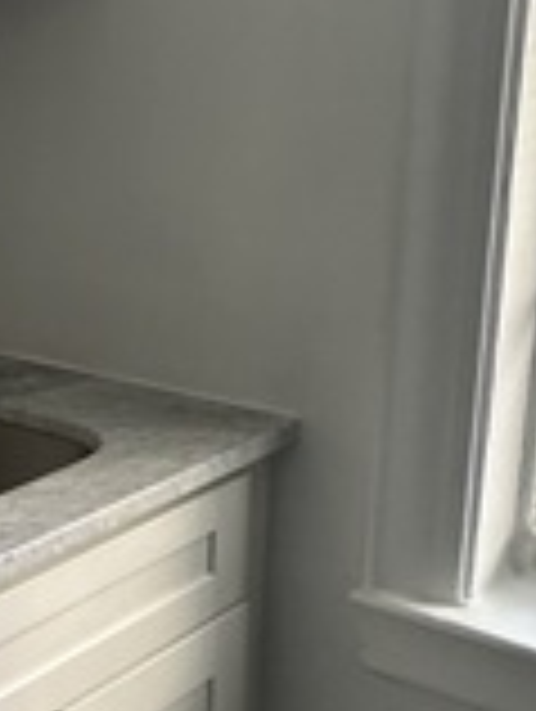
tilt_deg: -15.7
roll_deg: +3.9
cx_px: -158
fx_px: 1215
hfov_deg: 22.3
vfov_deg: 32.6
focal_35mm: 59
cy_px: 380
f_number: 2.2
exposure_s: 1/83
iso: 320
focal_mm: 2.22
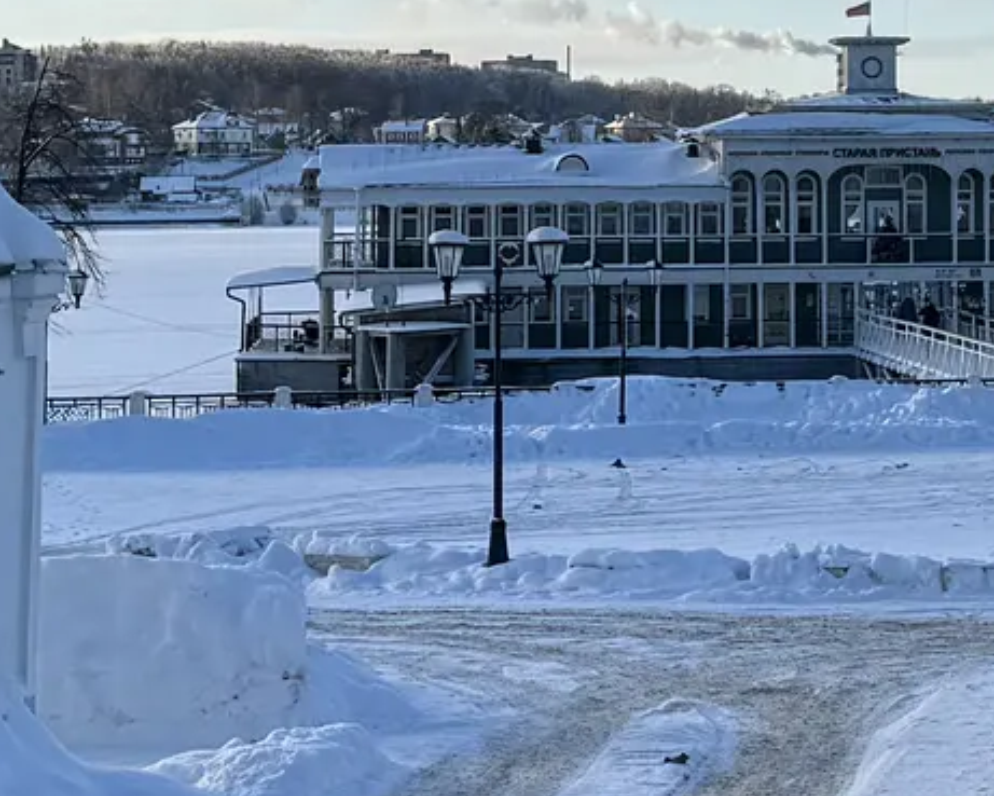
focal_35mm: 122
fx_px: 3590
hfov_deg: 15.6
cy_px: -121
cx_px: 888
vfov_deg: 12.4
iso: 80
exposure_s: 1/3247
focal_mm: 6.86
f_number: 1.78
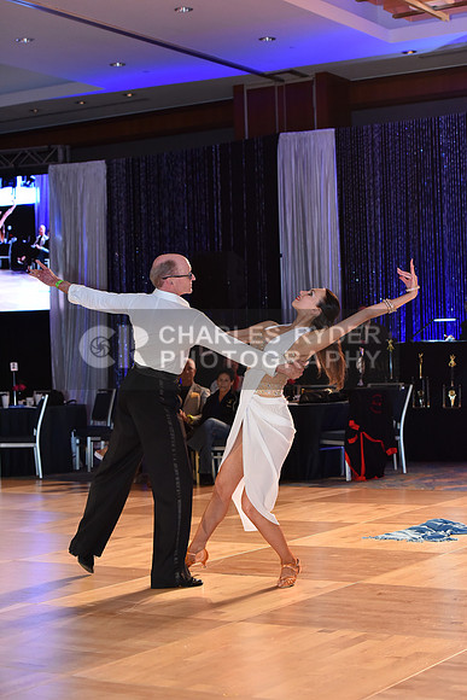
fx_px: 1517
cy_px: 350
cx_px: 234
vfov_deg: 26.0
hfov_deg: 17.5
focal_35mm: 78
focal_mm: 78
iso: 2000
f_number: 4.5
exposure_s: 1/250
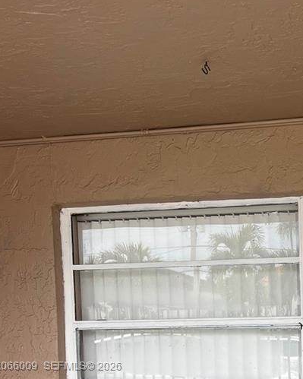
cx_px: 322
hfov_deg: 23.6
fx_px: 684
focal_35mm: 61
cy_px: 367
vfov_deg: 29.2
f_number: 1.5
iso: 50
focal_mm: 5.7
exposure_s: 1/601
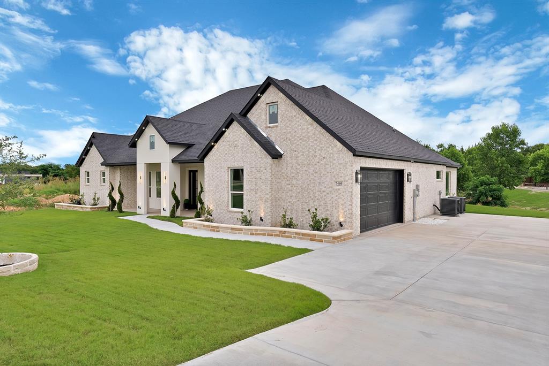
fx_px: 366
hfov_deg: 73.7
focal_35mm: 24
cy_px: 183
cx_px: 274
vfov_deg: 53.2
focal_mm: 24
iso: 640
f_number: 10
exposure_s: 1/80
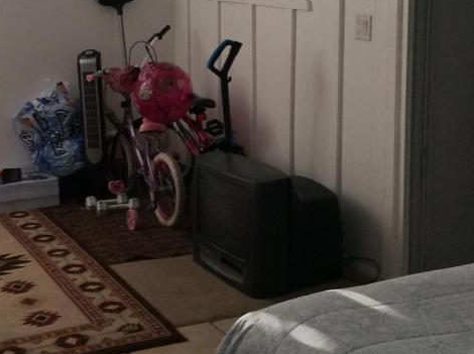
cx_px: 122
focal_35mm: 70
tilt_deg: -11.6
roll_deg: +3.2
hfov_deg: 27.5
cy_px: 98
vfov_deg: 20.8
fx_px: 957
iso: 80
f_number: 2.4
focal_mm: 3.3
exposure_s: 1/24
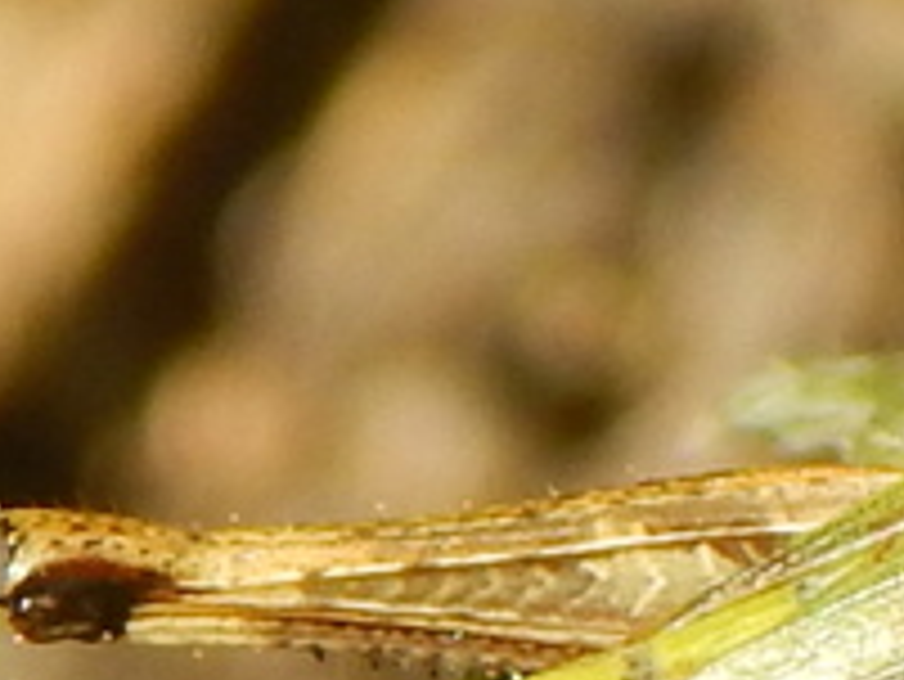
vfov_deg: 4.1
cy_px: 639
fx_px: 9433
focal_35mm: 361
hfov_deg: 5.5
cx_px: 956
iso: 125
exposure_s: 1/500
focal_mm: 15.3
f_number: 4.3
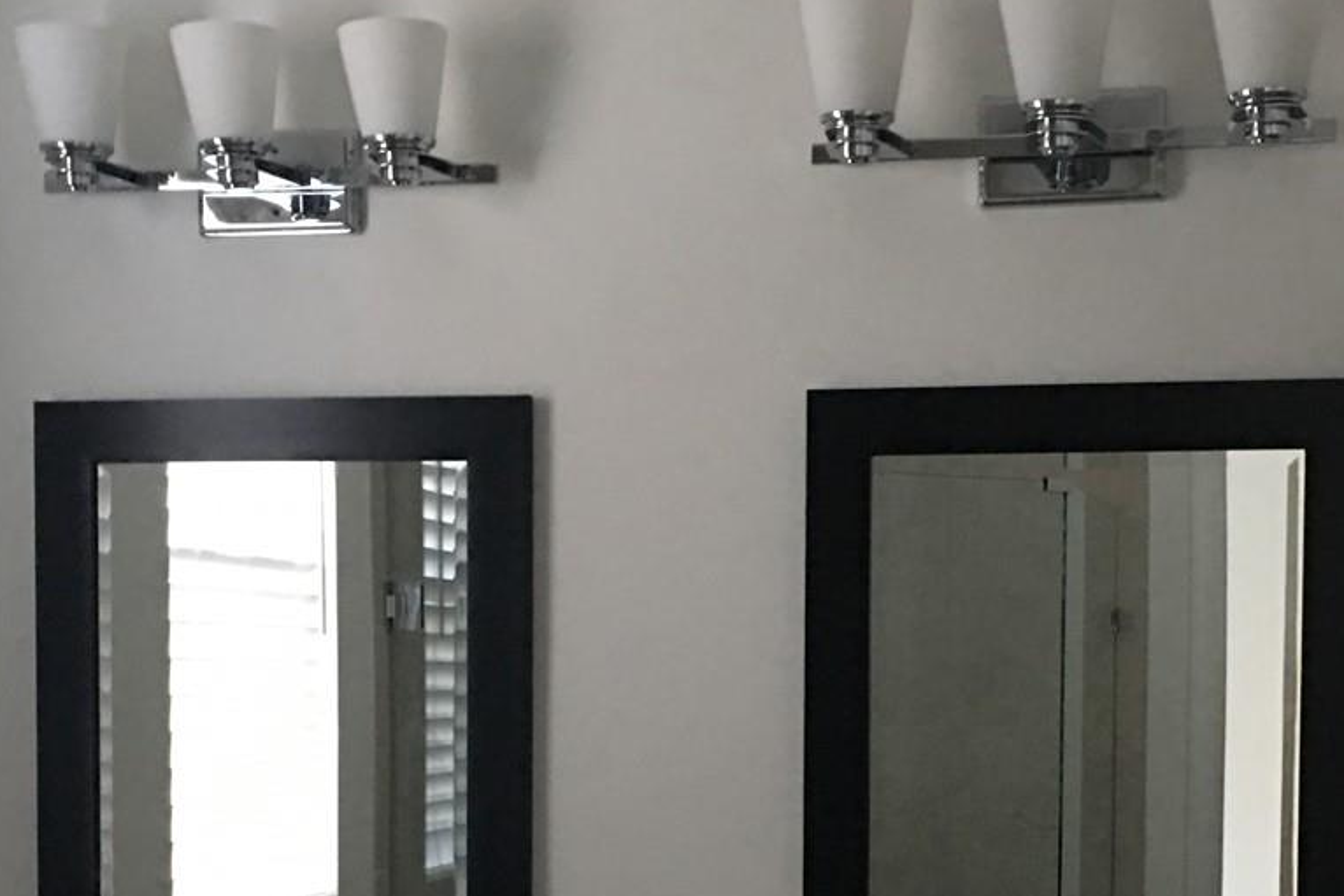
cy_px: 810
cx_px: 802
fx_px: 2352
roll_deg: +0.2
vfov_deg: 21.1
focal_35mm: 63
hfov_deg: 31.8
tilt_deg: -1.0
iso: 100
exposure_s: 1/4
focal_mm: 4.15
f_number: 2.2
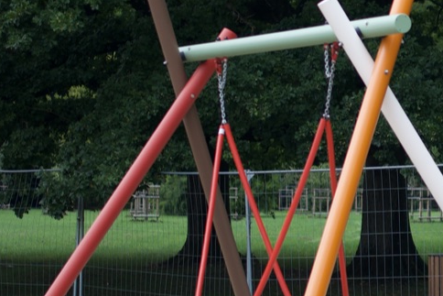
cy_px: 184
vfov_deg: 8.6
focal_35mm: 159
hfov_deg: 12.4
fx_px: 1957
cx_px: 613
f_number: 1.4
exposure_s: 1/320
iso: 100
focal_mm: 35
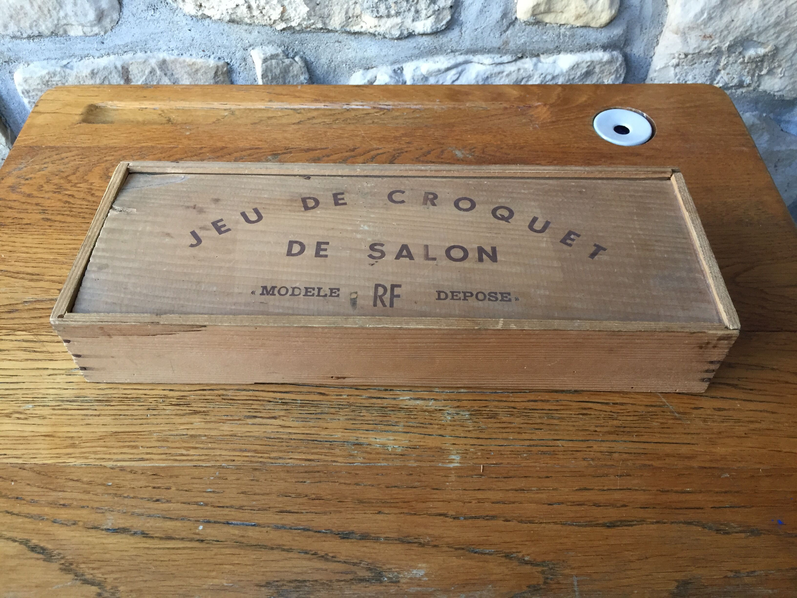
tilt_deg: -52.3
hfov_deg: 61.7
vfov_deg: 48.2
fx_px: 668
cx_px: 398
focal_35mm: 29
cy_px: 299
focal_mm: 4.15
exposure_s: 1/33
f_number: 2.2
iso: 125
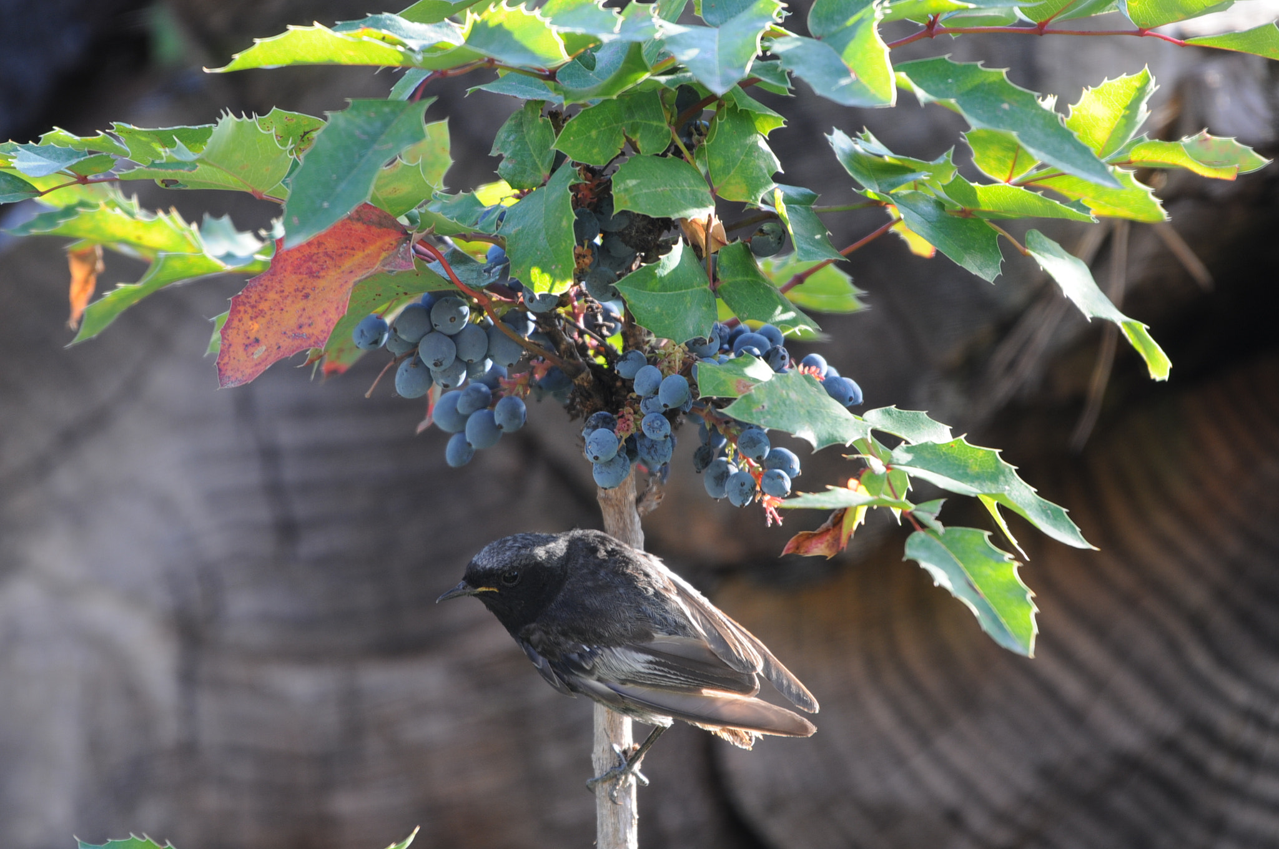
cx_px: 640
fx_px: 26612
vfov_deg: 1.8
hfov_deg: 2.8
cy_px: 424
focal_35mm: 750
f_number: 5.6
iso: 200
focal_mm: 500
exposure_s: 1/40
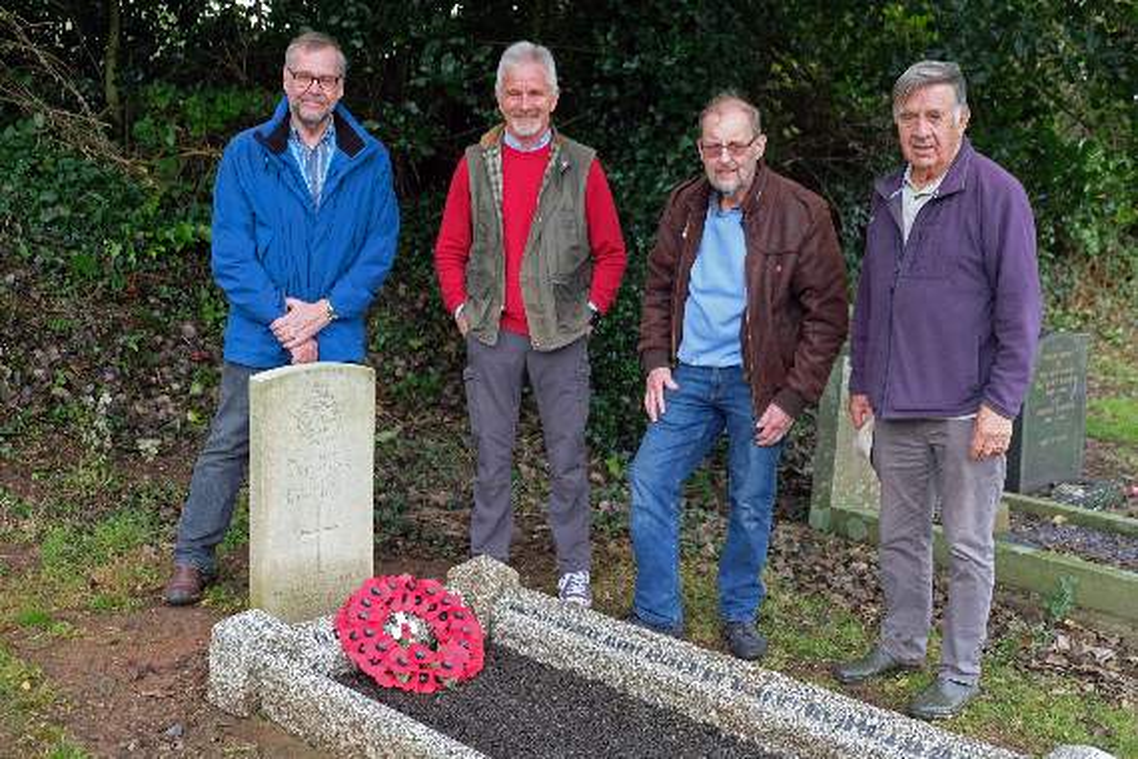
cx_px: 569
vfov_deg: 35.1
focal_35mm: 38
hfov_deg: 50.7
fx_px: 1201
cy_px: 380
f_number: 3.2
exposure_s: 1/120
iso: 400
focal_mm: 25.4
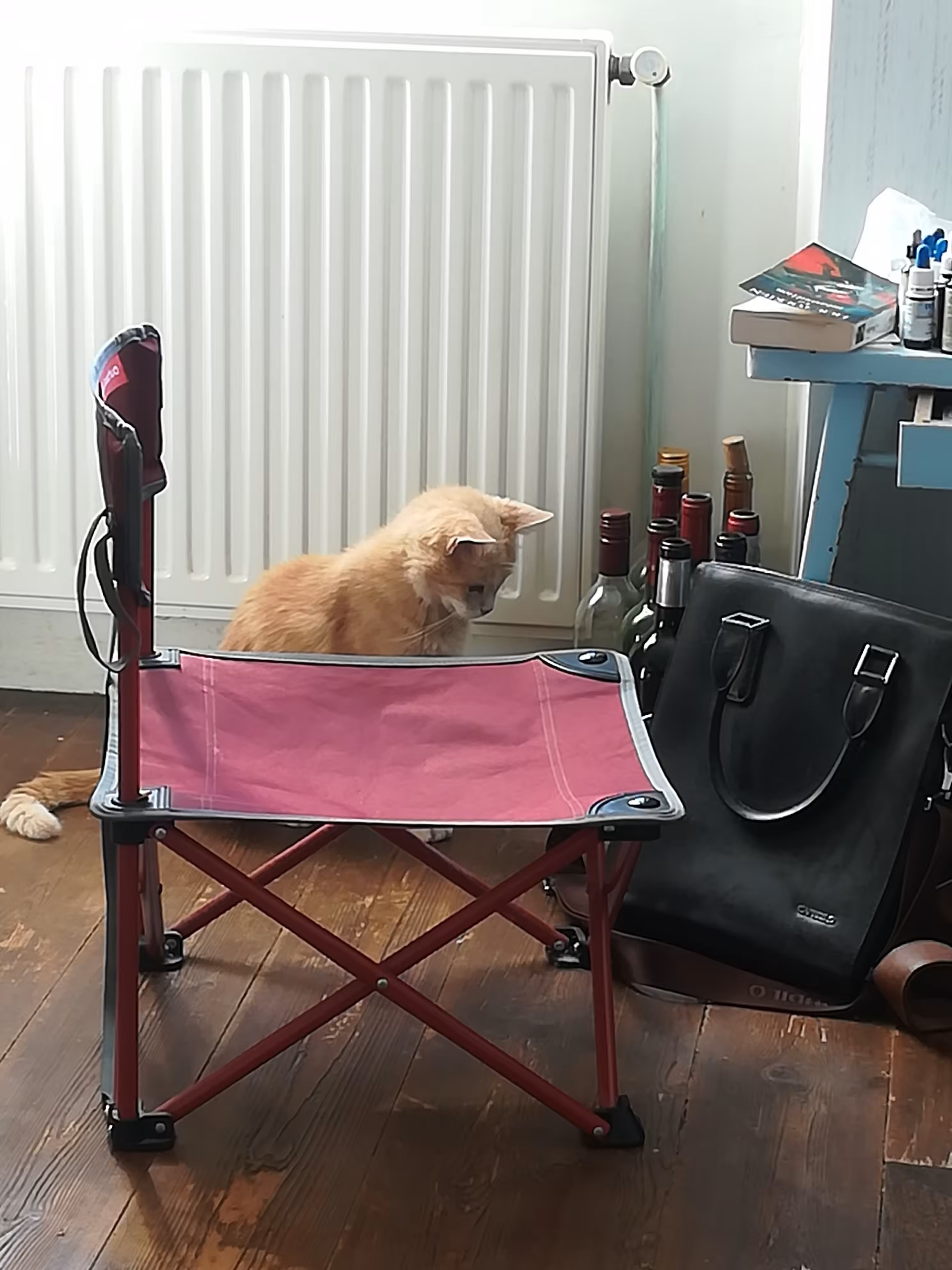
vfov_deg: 20.2
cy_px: 635
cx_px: 476
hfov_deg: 15.2
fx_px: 3557
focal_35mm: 97
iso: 100
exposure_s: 1/50
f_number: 2.2
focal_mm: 3.83
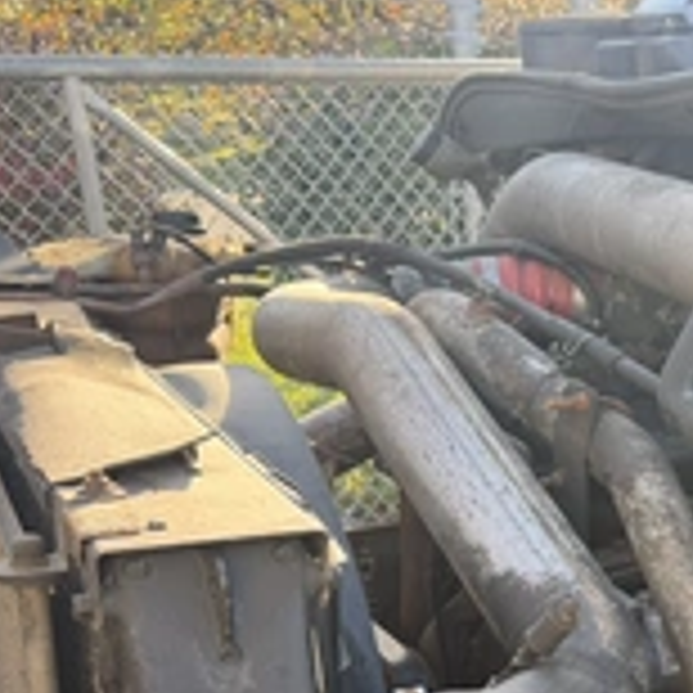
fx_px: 1246
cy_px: 544
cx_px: 806
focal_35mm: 55
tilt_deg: -17.4
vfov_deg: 30.4
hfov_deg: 27.7
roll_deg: -1.2
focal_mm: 6.76
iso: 80
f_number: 1.78
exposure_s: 1/286
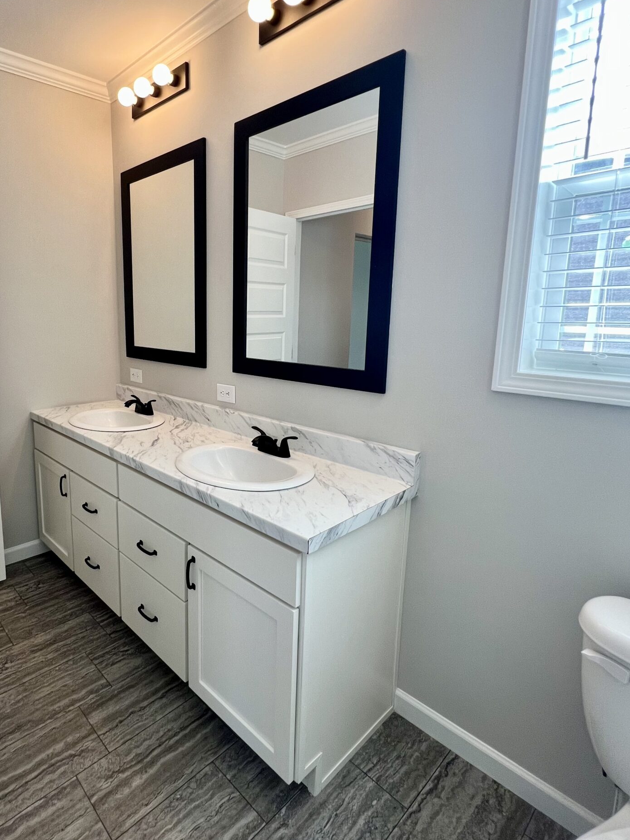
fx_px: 437
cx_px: 210
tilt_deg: -9.0
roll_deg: +0.3
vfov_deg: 87.6
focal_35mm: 18
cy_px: 387
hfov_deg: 69.6
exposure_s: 1/120
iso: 100
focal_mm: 1.57
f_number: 1.8
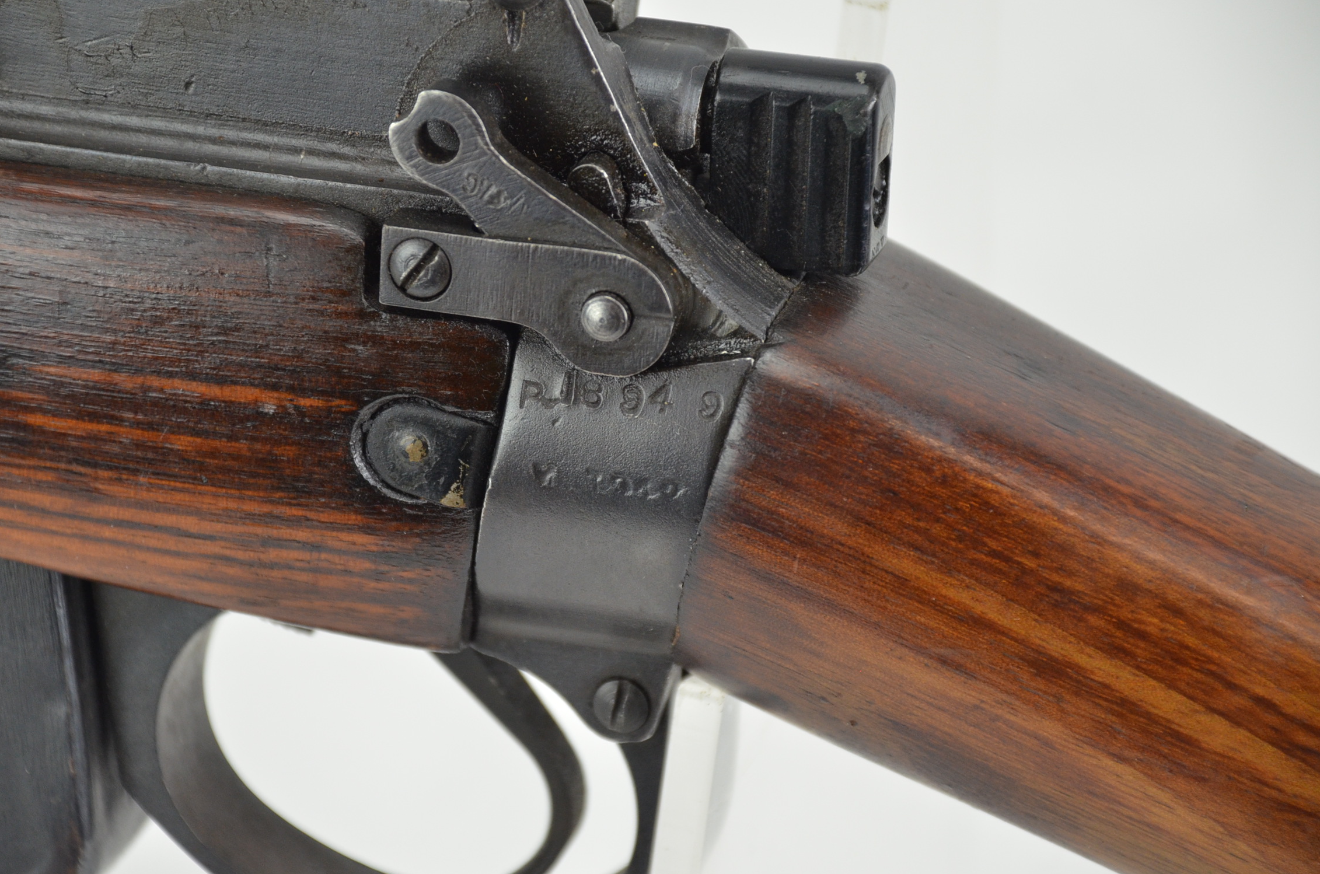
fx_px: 8070
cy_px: 437
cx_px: 613
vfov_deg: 6.2
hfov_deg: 9.4
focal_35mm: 221
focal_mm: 135
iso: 900
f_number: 5.6
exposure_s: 1/125
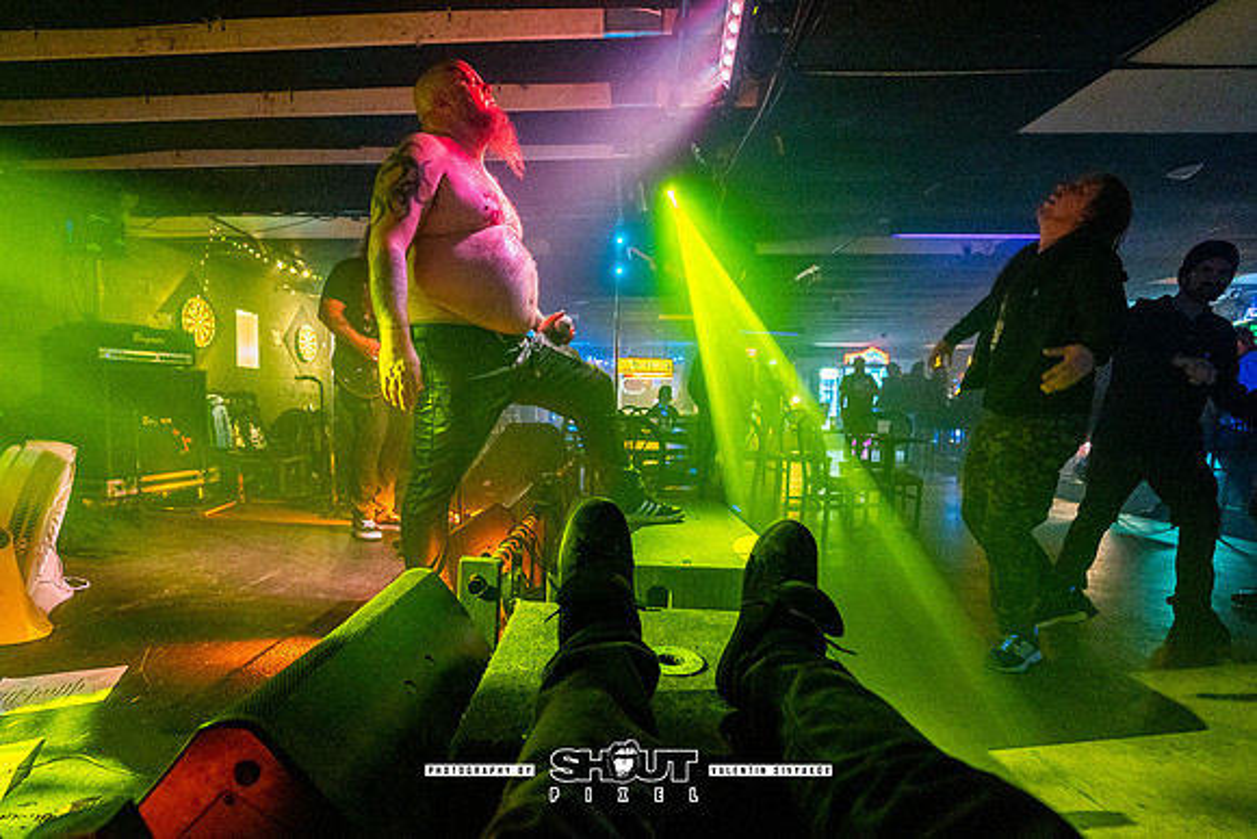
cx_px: 580
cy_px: 436
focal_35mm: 17
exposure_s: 1/200
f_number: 2.8
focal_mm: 14
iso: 3200
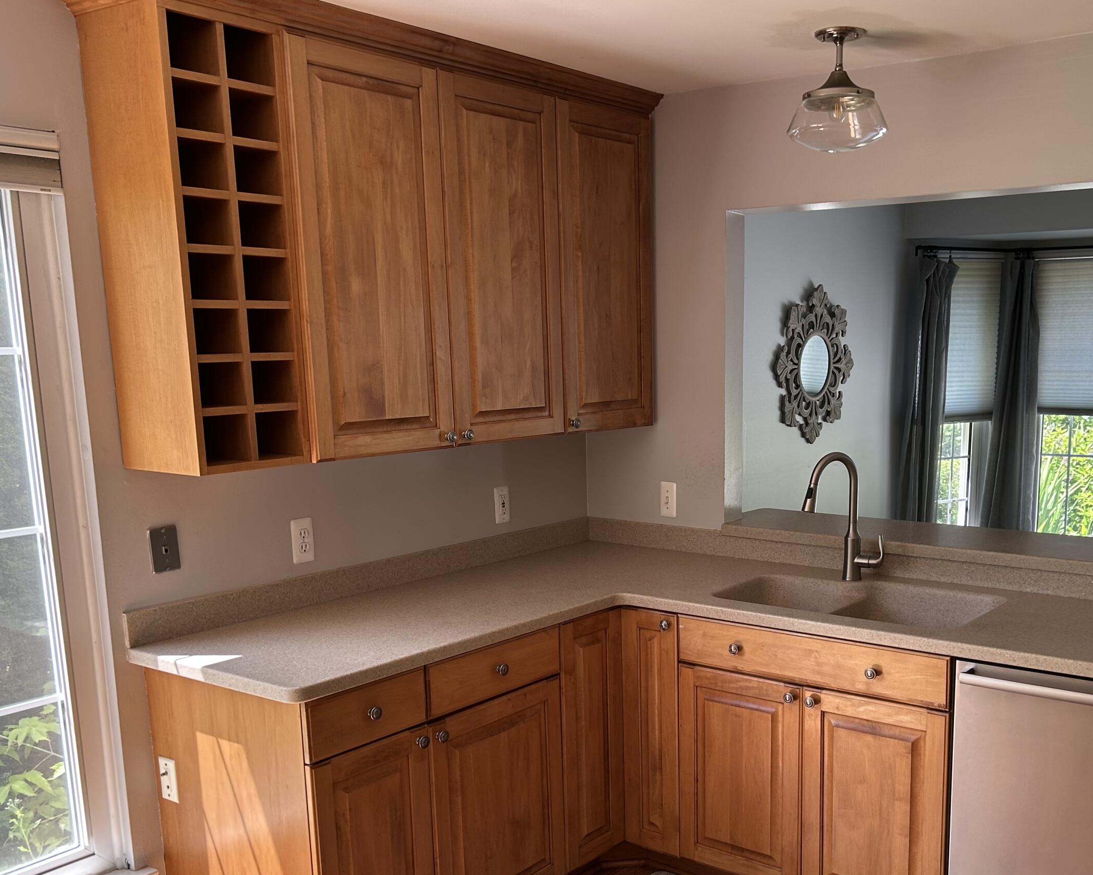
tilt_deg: -12.4
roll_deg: +0.9
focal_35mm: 36
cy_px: 560
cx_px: 666
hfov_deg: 49.9
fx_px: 1165
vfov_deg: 40.8
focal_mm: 5.7
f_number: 1.5
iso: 50
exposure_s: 1/121
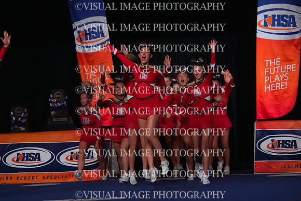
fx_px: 1965
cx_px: 150
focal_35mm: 235
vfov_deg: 5.9
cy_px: 100
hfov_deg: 8.8
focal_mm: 235
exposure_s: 1/1250
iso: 16000
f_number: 5.6
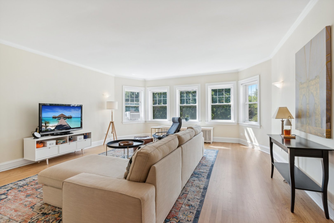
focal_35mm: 17
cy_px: 112
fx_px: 158
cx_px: 167
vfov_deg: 70.4
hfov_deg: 93.3
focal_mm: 17
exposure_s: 1/100
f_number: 8
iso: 400
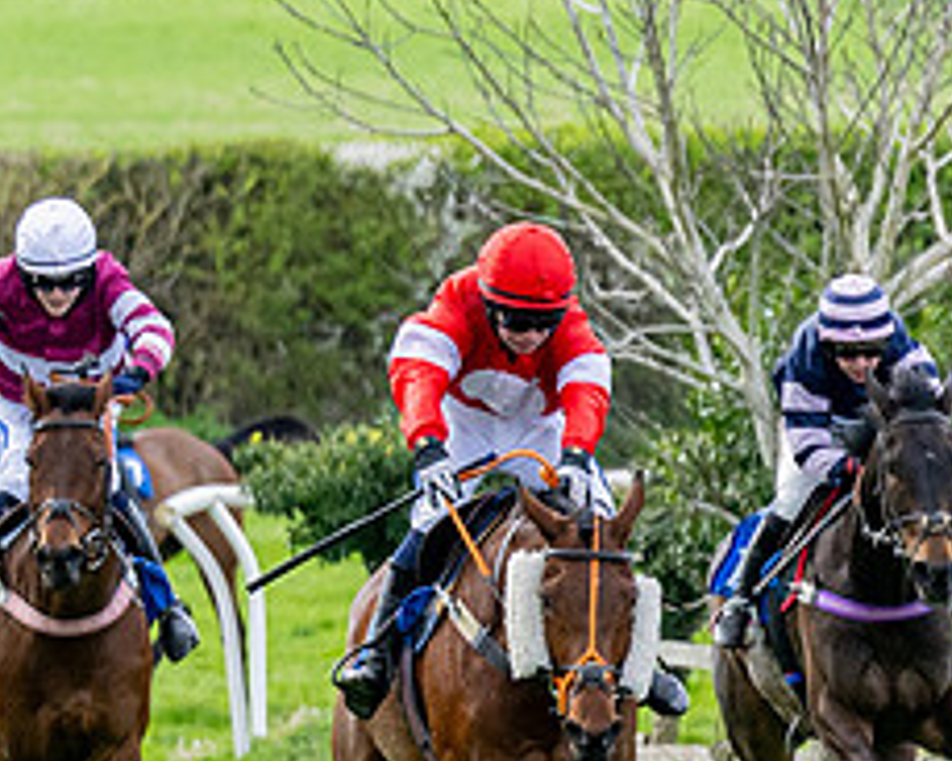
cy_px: 980
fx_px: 21123
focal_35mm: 750
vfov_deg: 2.1
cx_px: 1644
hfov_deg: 2.6
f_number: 4
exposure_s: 1/1600
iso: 400
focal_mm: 125
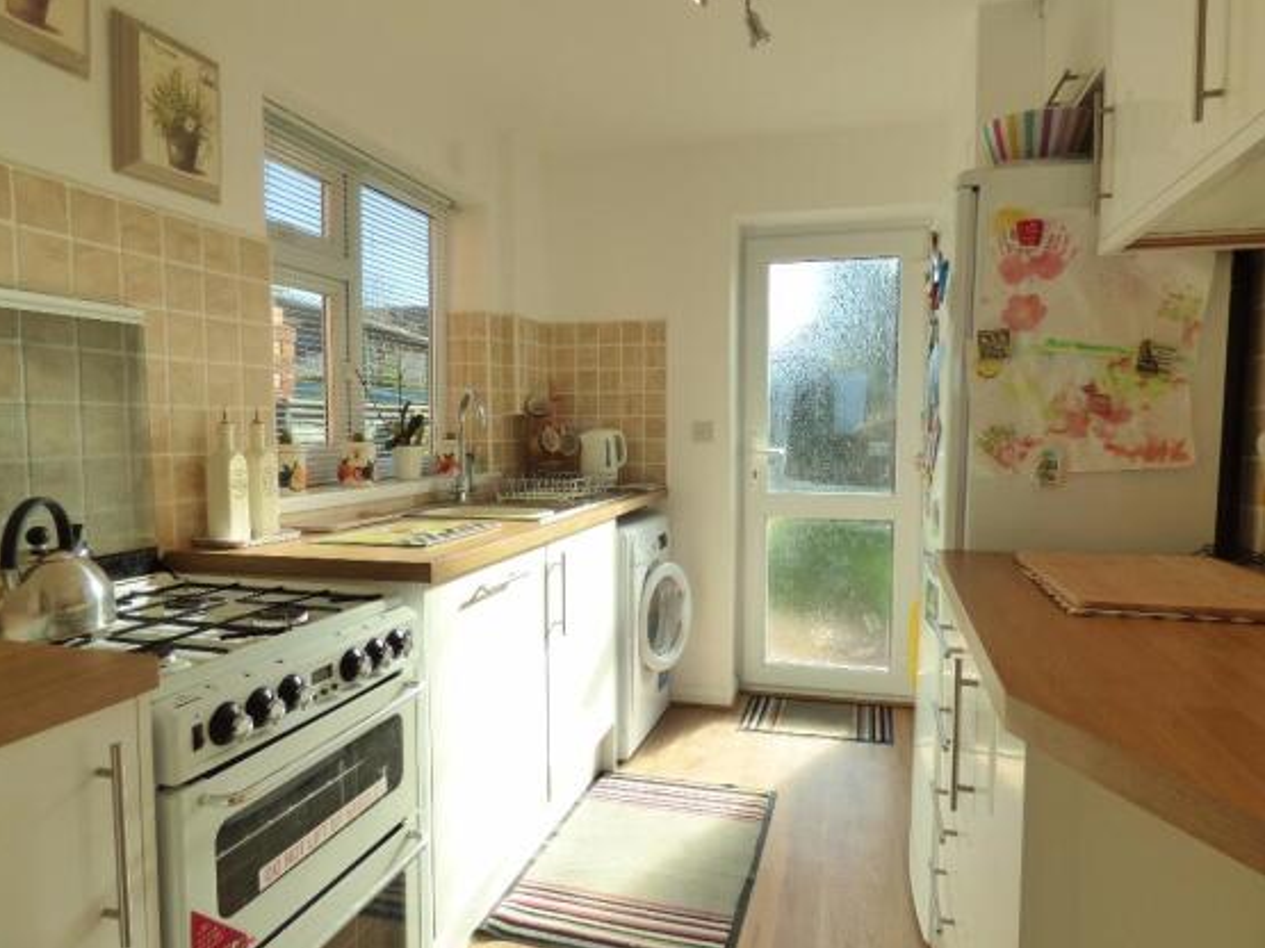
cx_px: 655
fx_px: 767
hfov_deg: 79.0
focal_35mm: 21
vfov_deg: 63.4
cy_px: 480
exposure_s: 1/400
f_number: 2.8
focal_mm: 3.58
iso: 200
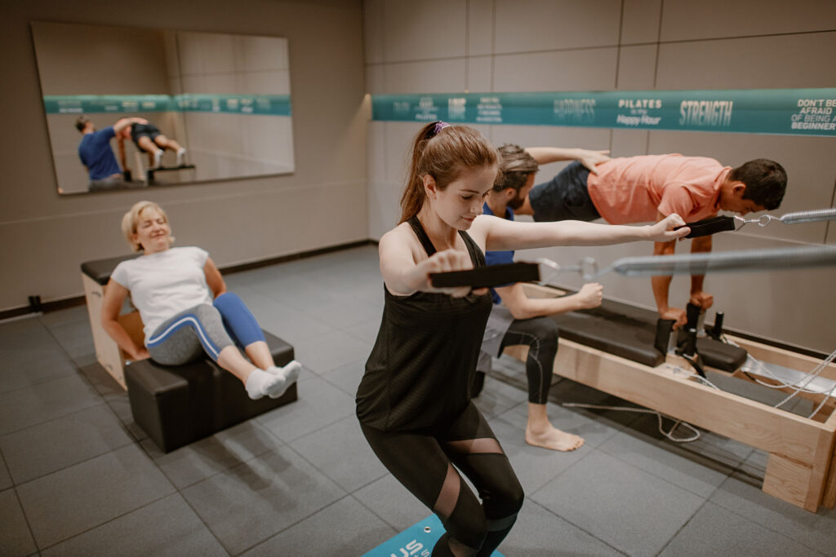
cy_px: 278
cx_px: 418
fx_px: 569
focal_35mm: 25
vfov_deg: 52.2
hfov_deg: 72.6
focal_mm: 24
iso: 400
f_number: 1.6
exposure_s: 1/160
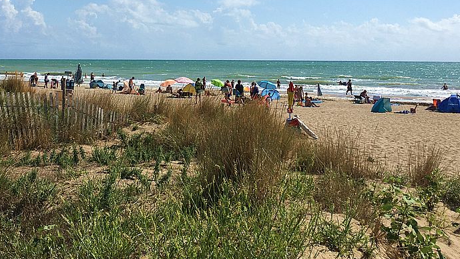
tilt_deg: +6.8
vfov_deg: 21.1
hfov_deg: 37.6
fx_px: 671
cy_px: 2
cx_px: 170
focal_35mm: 55
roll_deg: -0.6
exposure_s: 1/3205
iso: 25
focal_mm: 4.15
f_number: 2.2
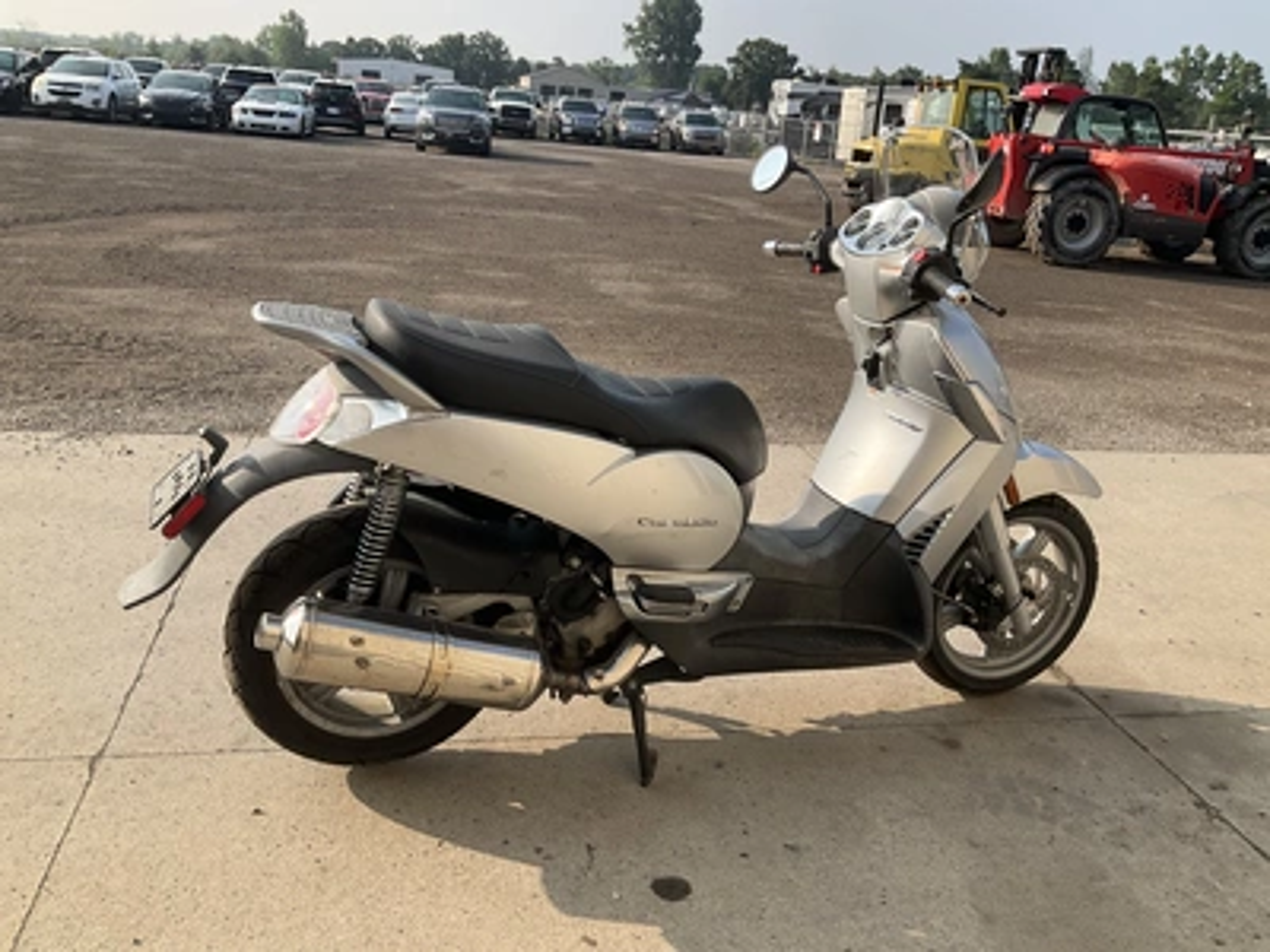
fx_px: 1064
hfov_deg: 61.7
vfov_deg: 48.2
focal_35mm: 29
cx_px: 635
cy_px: 476
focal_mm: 3
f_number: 1.8
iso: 25
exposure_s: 1/944
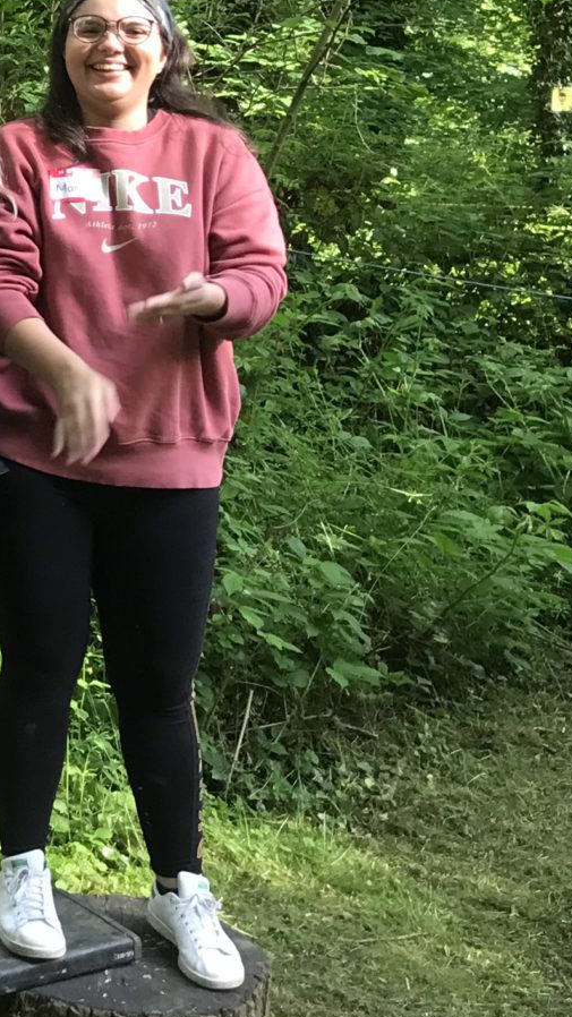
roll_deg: +0.7
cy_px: 154
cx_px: -599
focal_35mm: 87
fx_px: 2346
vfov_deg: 24.0
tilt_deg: -0.1
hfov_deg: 12.2
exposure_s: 1/100
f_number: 1.8
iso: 32
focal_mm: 3.99
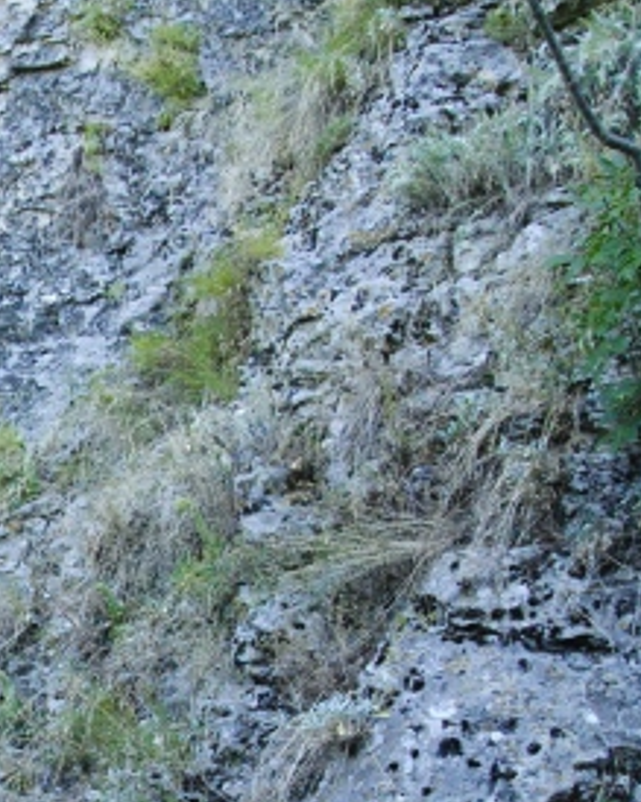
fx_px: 1756
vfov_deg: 25.2
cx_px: -161
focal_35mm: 74
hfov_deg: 19.3
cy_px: 676
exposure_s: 1/100
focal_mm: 18
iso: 1600
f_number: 7.1
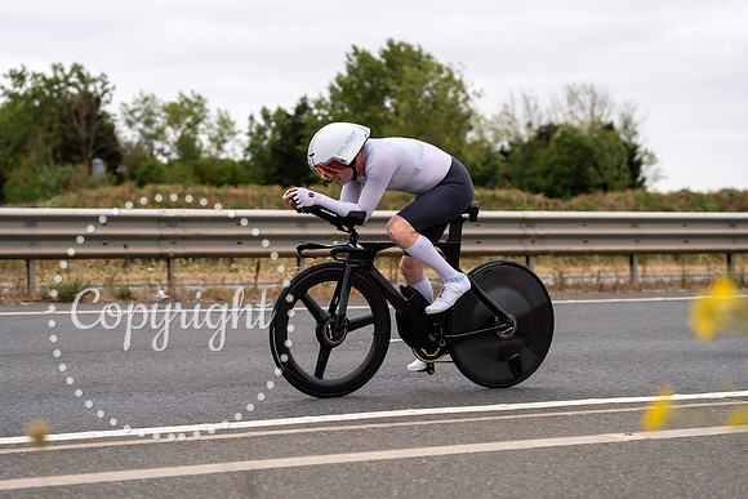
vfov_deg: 17.7
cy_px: 250
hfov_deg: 26.3
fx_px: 1600
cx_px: 374
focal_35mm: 77
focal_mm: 77
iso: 100
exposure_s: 1/800
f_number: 3.5
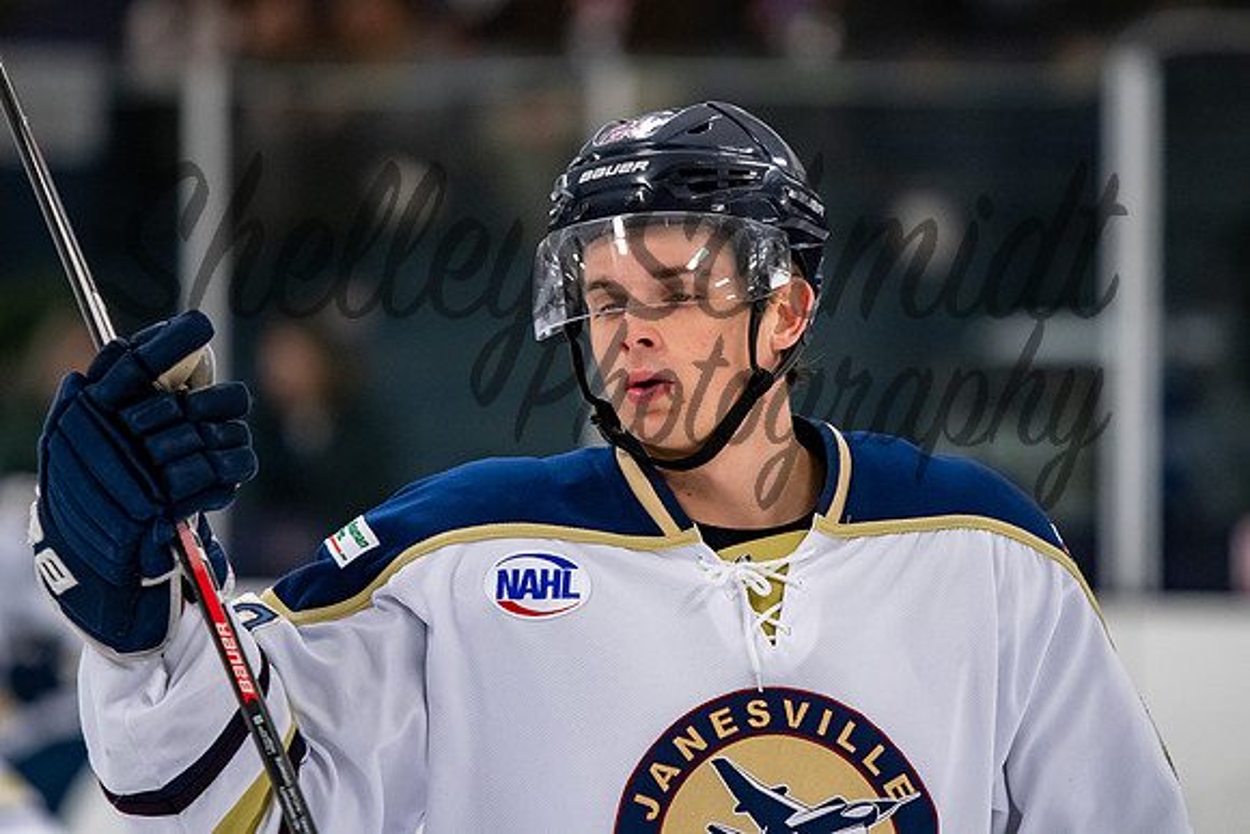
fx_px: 10419
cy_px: 417
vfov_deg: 4.6
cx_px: 625
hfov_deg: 6.9
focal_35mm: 300
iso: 2000
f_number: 3.2
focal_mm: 200
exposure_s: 1/800
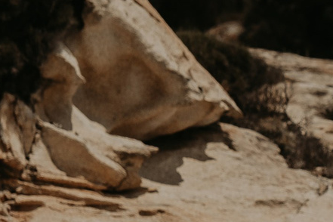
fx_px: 4560
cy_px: 137
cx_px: 618
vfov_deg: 2.8
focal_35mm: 493
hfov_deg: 4.1
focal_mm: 85
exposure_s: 1/5000
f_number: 3.5
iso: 250
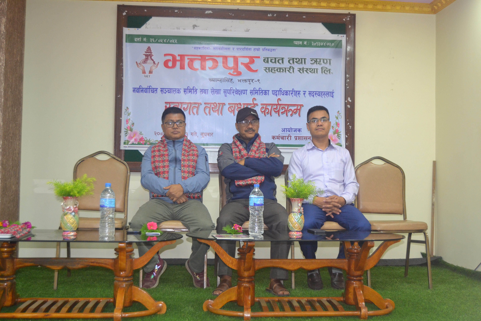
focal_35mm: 42
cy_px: 160
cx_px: 240
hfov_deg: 46.4
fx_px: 561
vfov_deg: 31.9
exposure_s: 1/60
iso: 1400
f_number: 4
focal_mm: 28
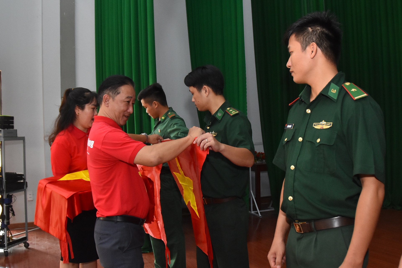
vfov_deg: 47.9
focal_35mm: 27
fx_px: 301
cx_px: 201
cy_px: 134
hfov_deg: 67.4
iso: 1600
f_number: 3.5
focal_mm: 18
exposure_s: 1/200
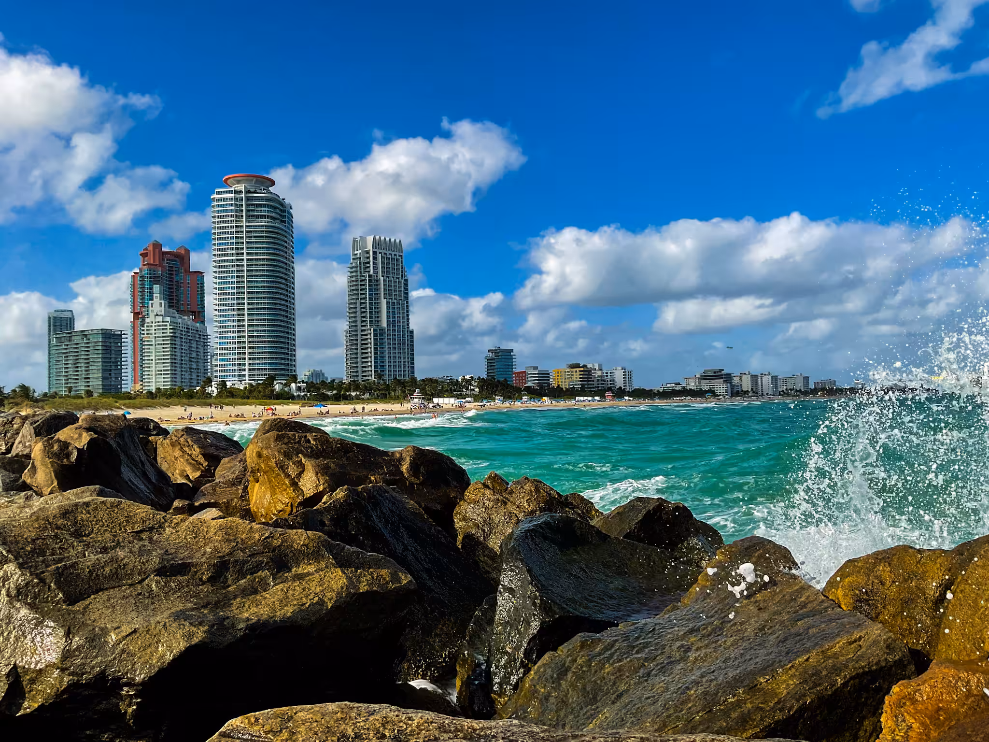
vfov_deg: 48.2
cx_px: 494
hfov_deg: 61.7
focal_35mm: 29
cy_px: 371
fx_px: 829
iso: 16
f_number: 1.8
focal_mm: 3
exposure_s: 1/2500
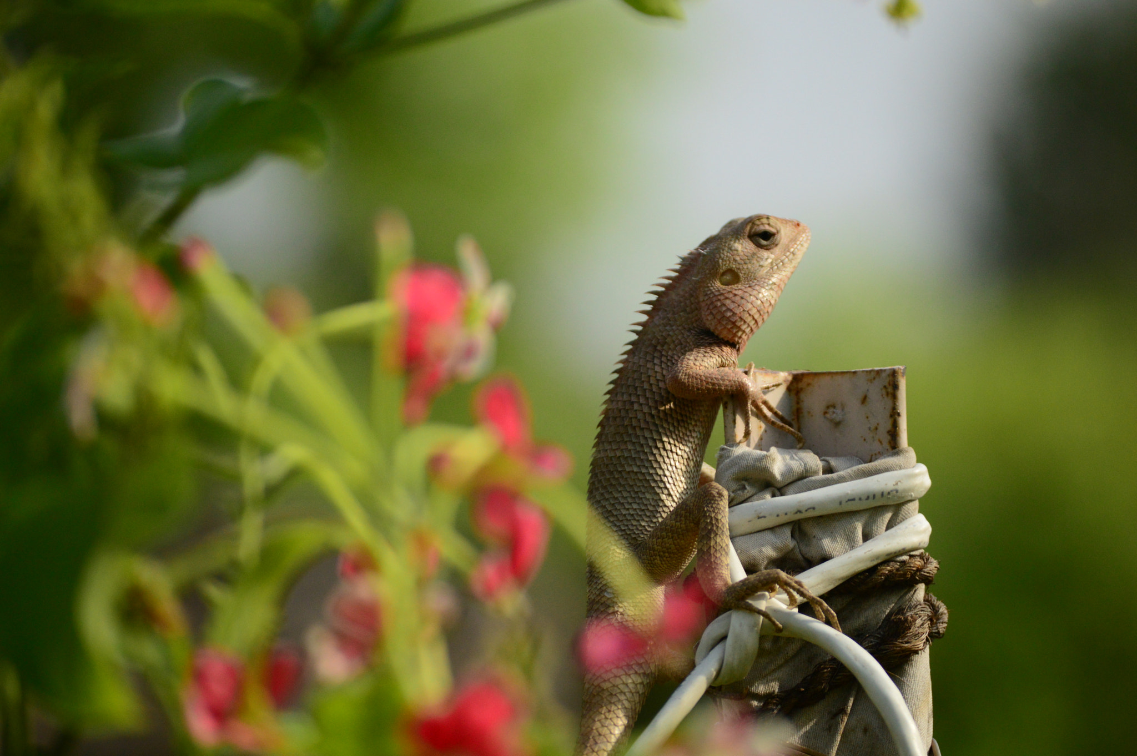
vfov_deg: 7.0
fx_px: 6154
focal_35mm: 195
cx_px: 568
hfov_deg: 10.6
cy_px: 378
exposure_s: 1/4000
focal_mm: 130
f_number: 4.8
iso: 800
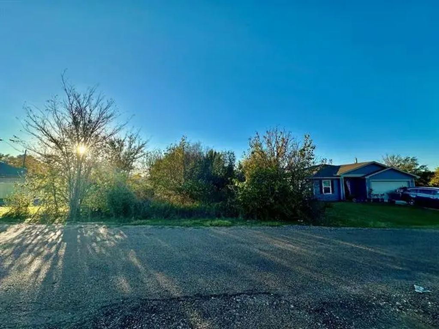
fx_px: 178
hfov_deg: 102.1
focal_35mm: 14
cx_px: 220
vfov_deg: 85.7
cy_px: 164
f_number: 2.2
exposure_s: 1/1289
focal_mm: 2.22
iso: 40
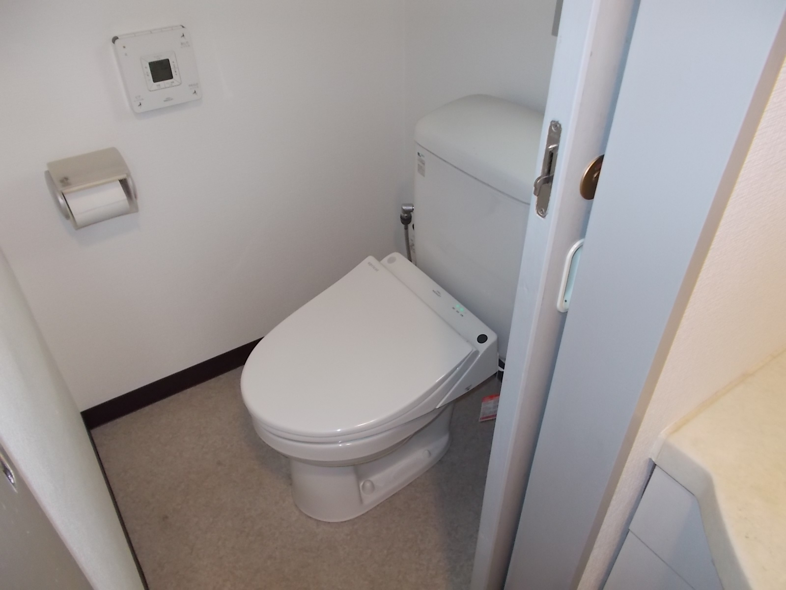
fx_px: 590
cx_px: 393
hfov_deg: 67.3
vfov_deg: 53.1
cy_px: 295
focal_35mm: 26
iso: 200
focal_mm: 4.6
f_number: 3.2
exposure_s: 1/25
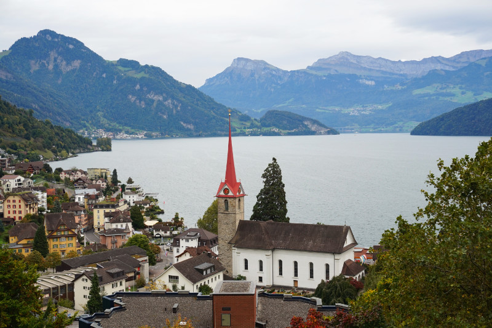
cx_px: 246
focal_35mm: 46
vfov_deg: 28.9
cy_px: 164
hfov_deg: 42.3
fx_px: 635
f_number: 7.1
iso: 100
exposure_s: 1/60
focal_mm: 31
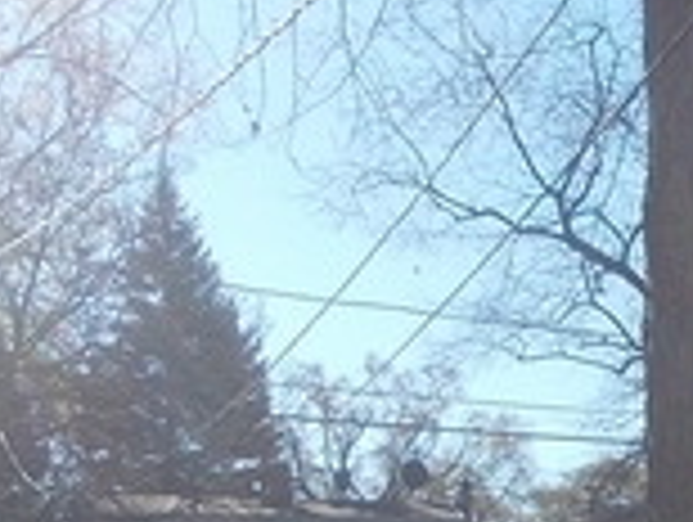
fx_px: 2326
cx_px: 828
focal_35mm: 116
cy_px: 756
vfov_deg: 12.3
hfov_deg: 16.3
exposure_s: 1/1000
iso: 80
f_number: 2.7
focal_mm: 4
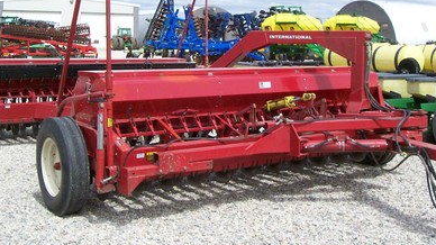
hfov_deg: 39.9
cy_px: 71
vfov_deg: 22.9
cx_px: 231
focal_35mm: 52
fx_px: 601
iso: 80
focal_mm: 5.6
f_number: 5.1
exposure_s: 1/603
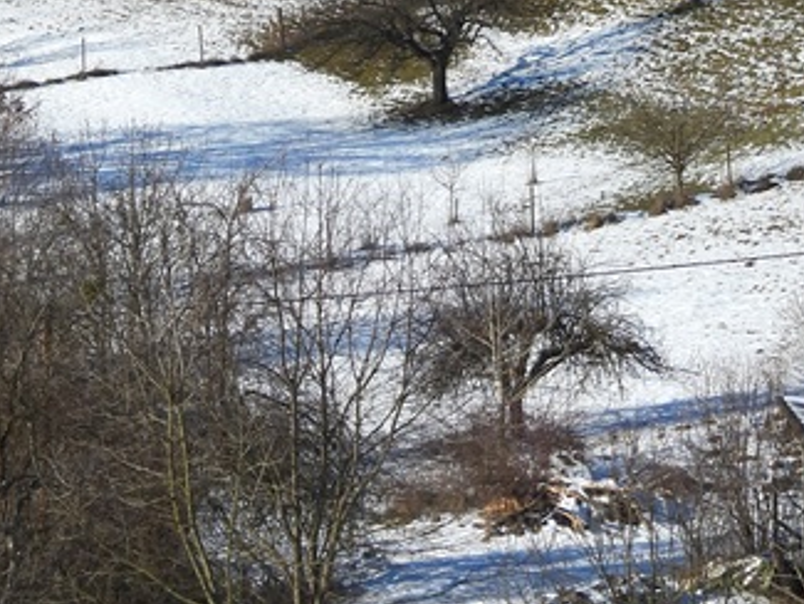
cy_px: -225
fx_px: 8574
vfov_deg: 4.0
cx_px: 712
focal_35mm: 369
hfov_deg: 5.4
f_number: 4.5
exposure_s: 1/1250
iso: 100
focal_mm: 26.8
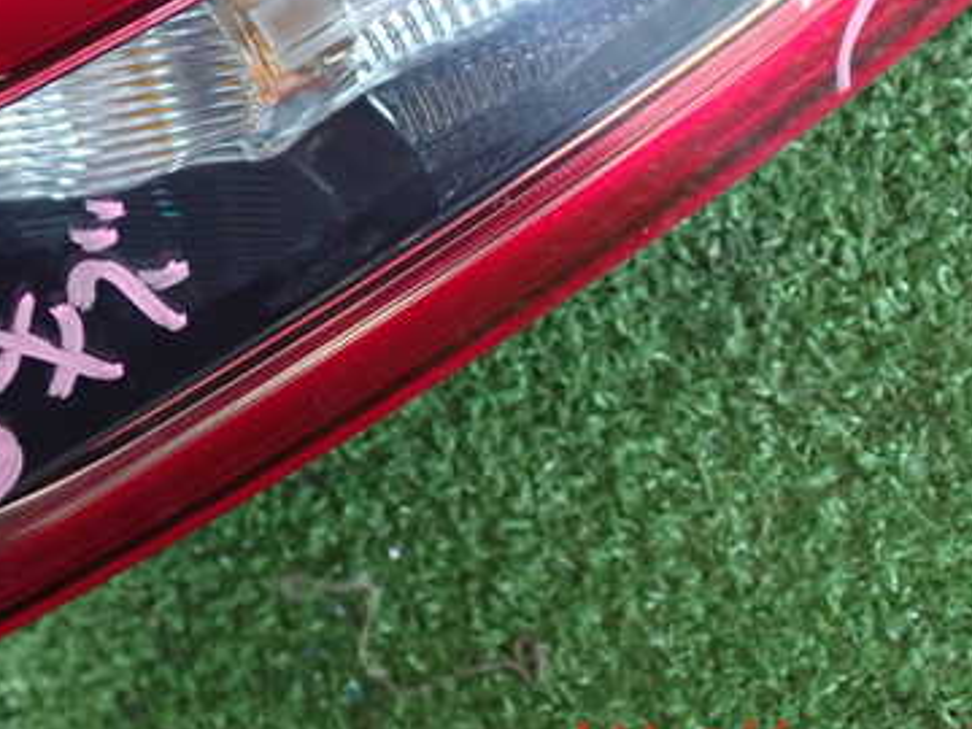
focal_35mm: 60
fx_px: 1685
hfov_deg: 32.1
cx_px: 378
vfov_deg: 24.1
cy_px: 176
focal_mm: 6.37
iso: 640
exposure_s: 1/40
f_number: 2.5
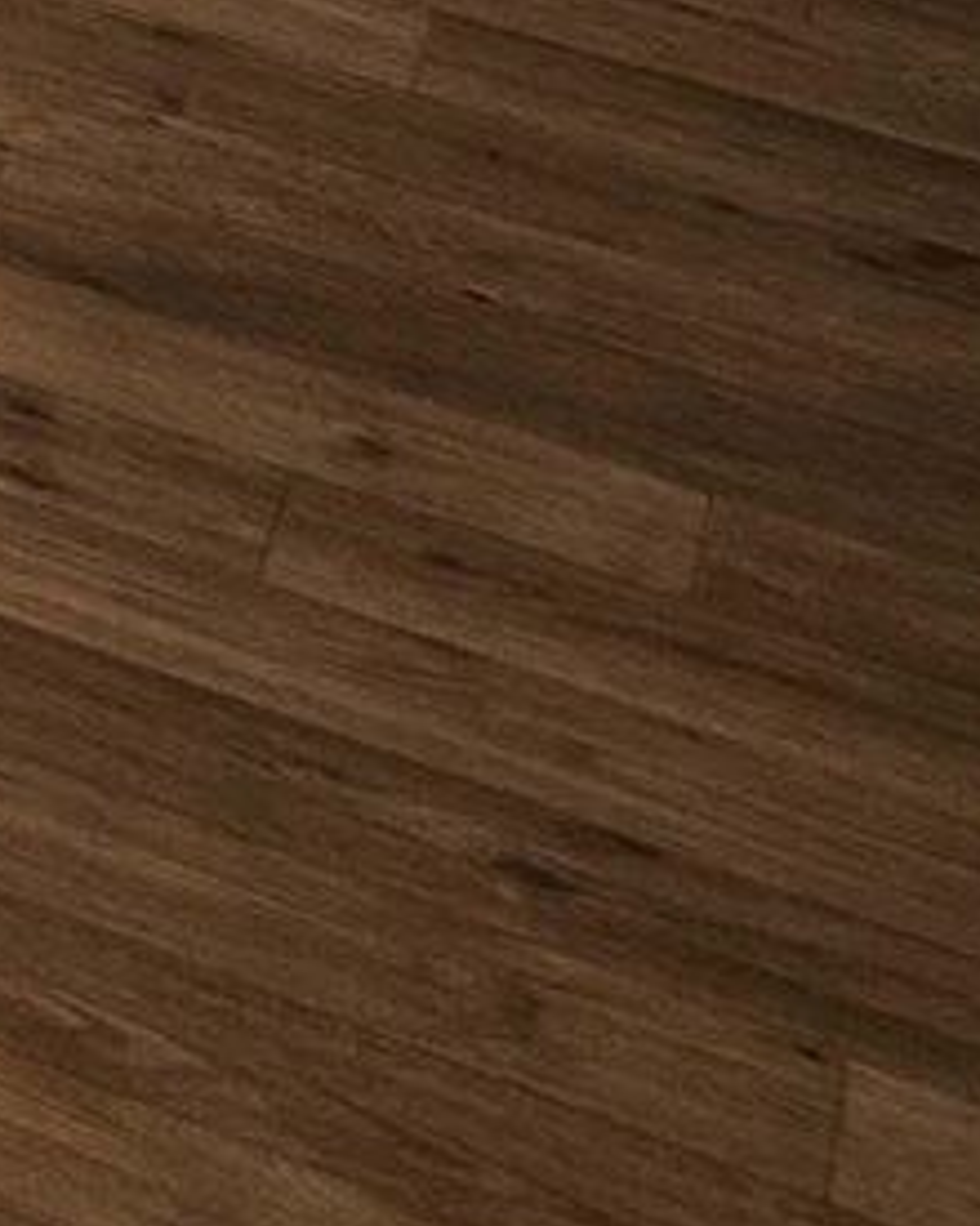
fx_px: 6091
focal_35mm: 168
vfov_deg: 8.4
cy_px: -3072
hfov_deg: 5.2
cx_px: -4878
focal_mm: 16
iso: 640
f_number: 7.1
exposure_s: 1/1.25
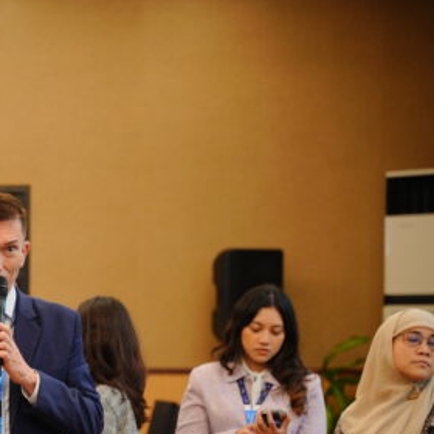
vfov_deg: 11.7
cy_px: 345
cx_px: -95
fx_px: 2114
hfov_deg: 11.5
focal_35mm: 149
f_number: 2.8
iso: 2000
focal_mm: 70
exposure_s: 1/125
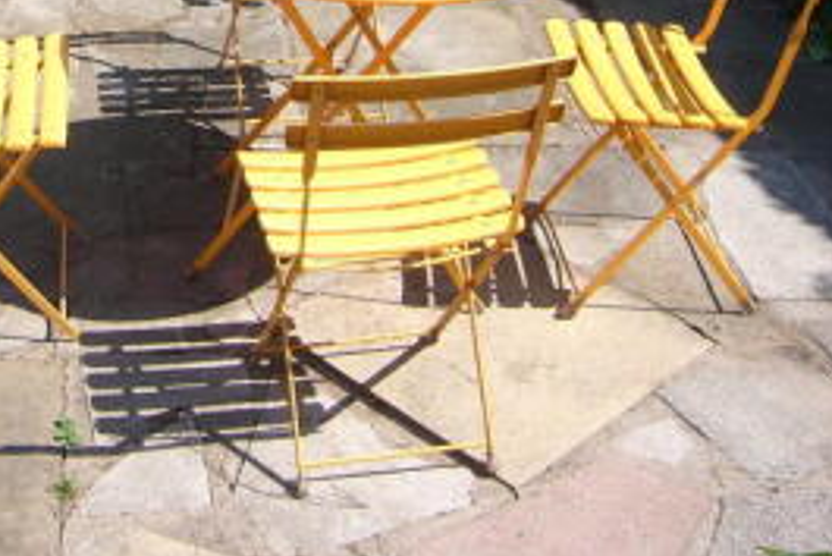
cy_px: -33
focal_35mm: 64
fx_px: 1480
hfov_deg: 30.2
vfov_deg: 20.4
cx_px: 105
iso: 80
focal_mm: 4.6
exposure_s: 1/250
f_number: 5.6
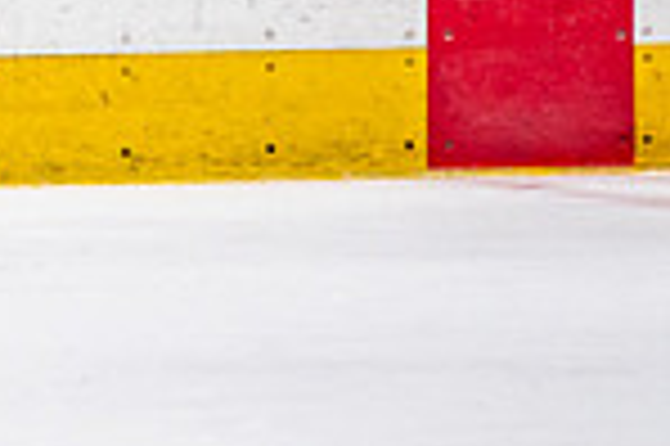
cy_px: -402
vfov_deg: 1.0
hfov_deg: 1.5
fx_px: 25506
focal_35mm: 1372
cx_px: -683
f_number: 2.8
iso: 1000
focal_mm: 200
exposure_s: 1/640
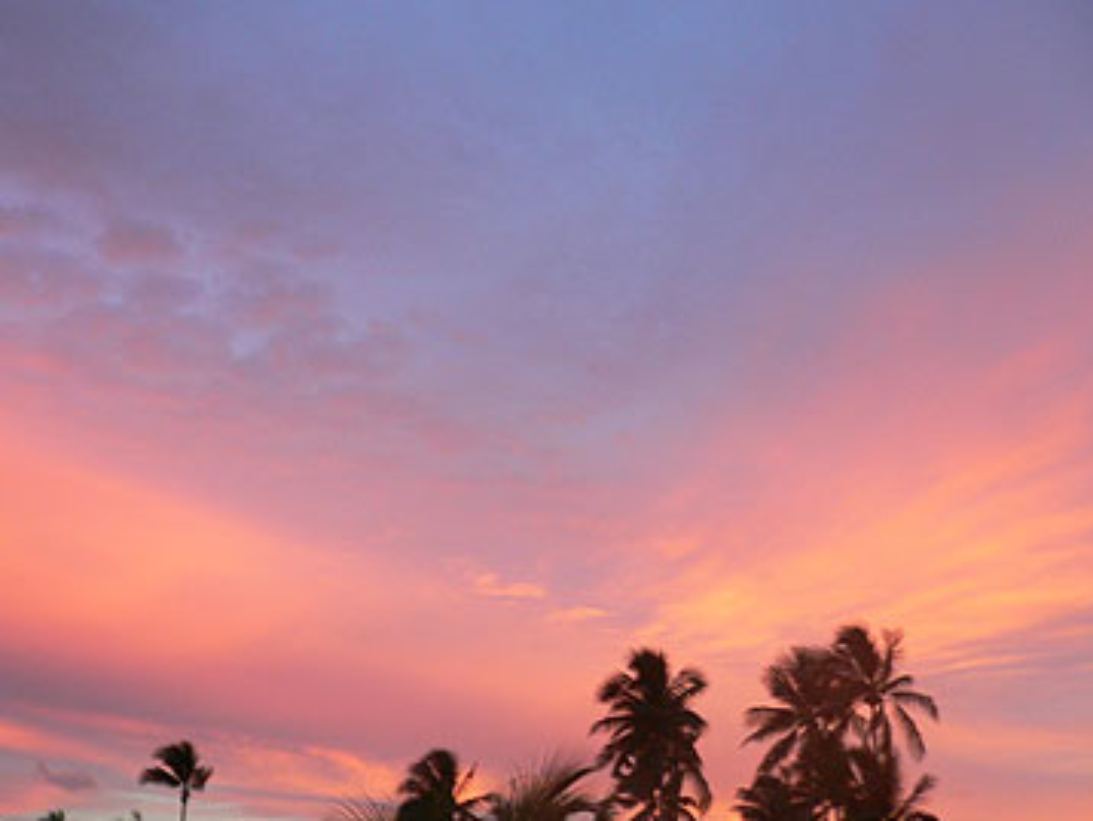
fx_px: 1390
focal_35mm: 44
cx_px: 467
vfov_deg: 32.9
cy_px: 443
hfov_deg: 42.8
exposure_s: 1/15
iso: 150
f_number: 2.8
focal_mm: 5.8
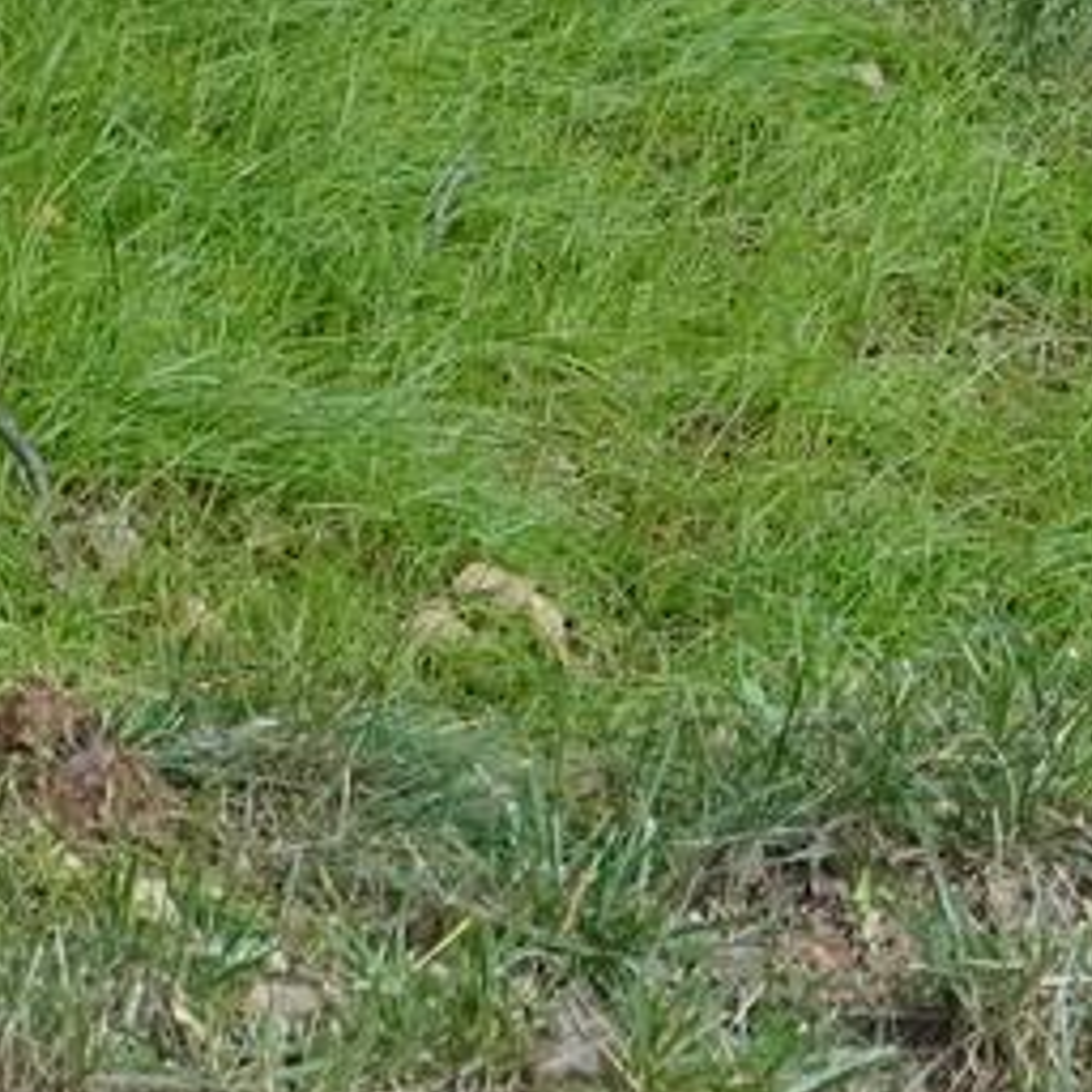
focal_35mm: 621
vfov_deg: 2.8
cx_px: 3941
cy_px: -1000
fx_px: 22178
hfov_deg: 2.8
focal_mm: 61
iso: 2000
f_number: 5.6
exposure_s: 1/250
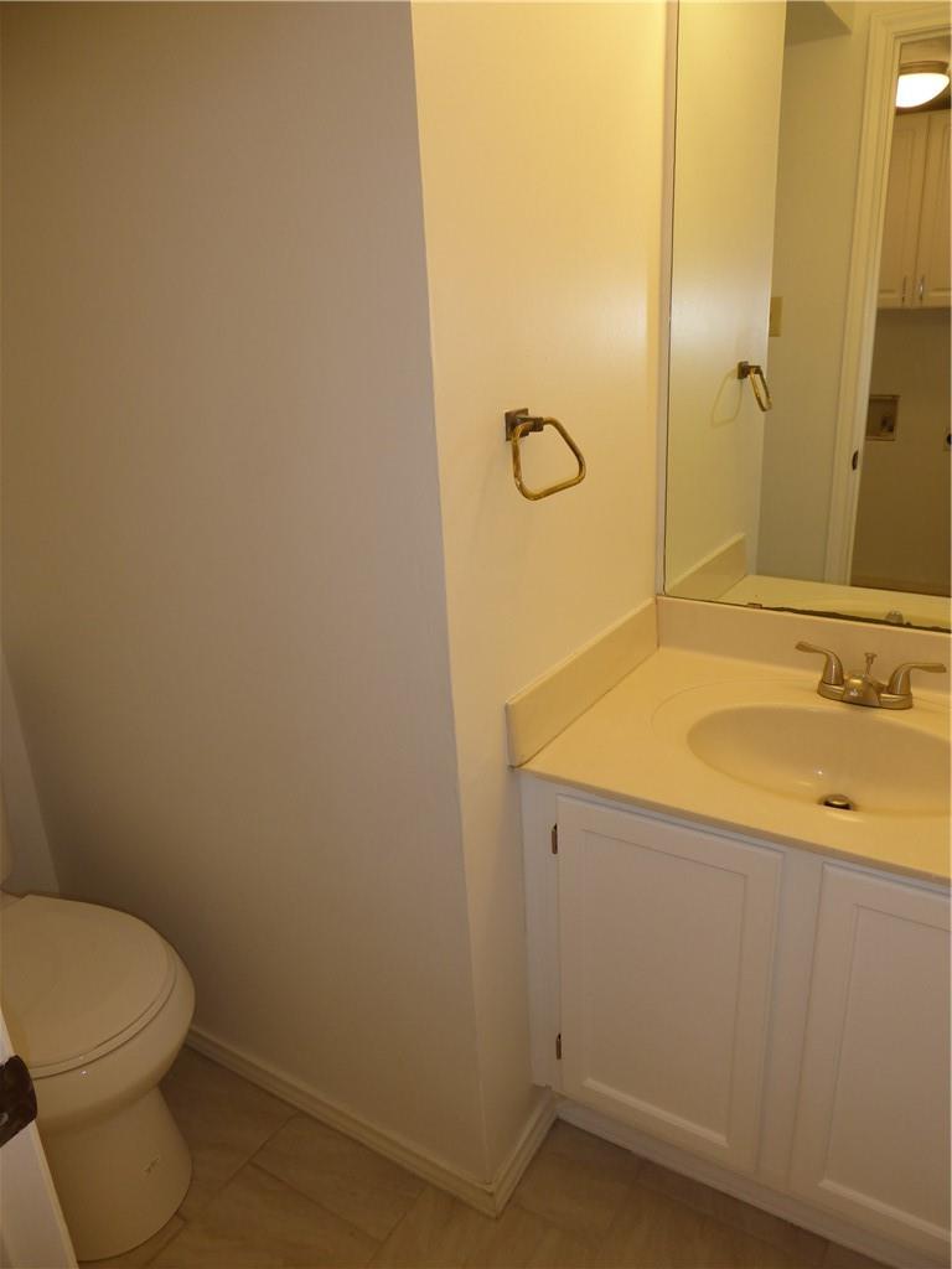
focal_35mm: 24
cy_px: 634
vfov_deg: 71.6
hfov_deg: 56.8
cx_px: 476
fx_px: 880
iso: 100
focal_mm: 4.3
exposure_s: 1/60
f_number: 3.3
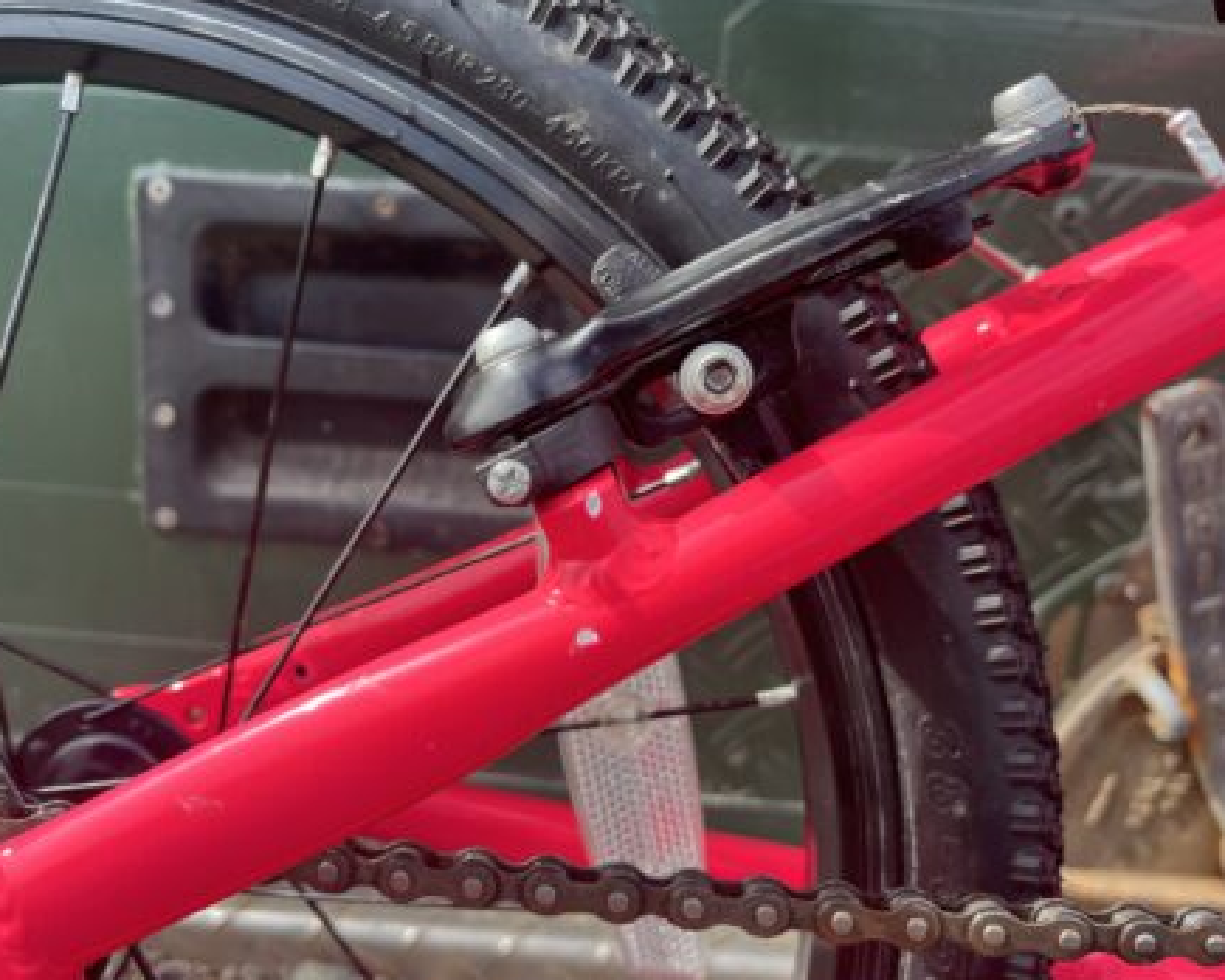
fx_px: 1015
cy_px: 496
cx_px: 566
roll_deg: -2.2
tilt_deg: -13.8
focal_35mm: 28
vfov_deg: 51.5
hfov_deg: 62.1
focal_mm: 5.1
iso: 50
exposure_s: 1/718
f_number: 1.6
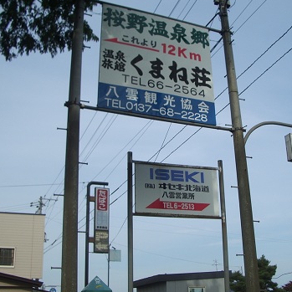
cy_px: 154
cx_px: 166
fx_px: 449
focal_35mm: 47
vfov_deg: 36.1
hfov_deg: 36.0
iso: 50
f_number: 4.3
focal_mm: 5.8
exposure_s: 1/400
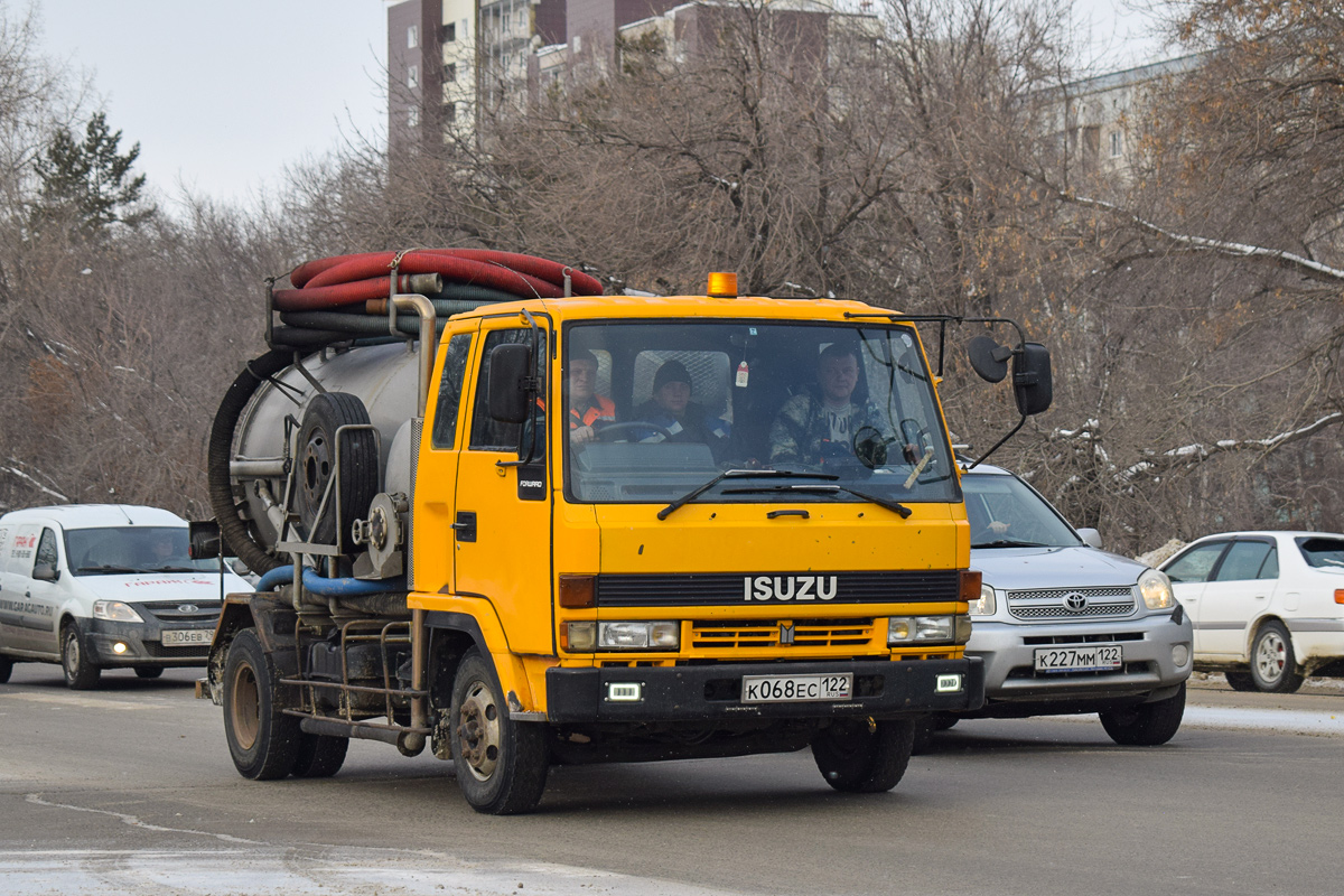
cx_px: 672
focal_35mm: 82
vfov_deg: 16.6
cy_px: 448
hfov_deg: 24.6
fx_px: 3080
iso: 400
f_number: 6.3
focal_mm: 55
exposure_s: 1/800
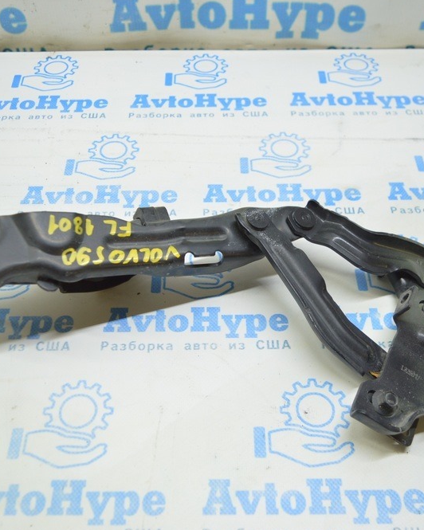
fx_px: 612
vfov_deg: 46.8
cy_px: 263
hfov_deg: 38.2
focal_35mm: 39
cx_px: 189
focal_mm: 18
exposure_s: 1/40
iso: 400
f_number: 3.5
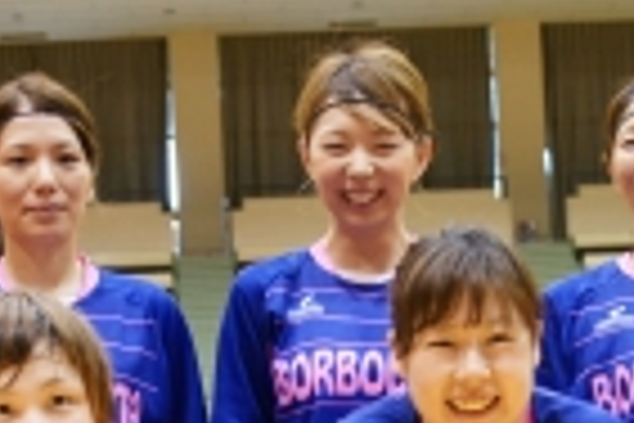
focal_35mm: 138
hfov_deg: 14.9
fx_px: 2430
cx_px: 301
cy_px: 628
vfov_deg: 9.7
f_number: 2.8
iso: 800
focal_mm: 26
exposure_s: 1/30
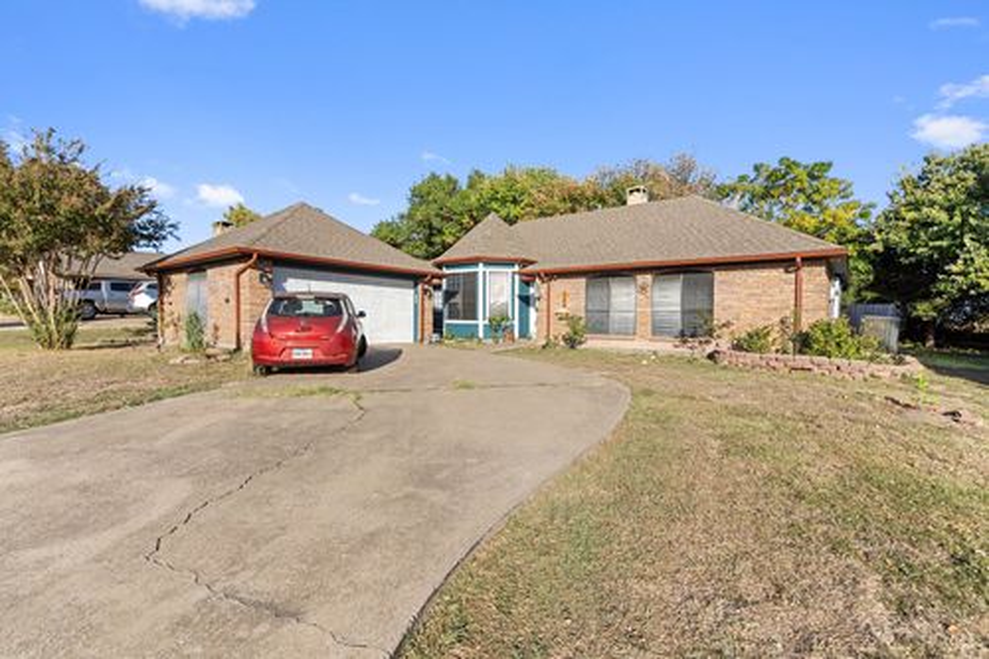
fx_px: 439
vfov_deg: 73.7
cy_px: 330
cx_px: 494
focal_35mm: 16
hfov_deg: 96.8
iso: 320
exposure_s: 1/750
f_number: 9.5
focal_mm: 16
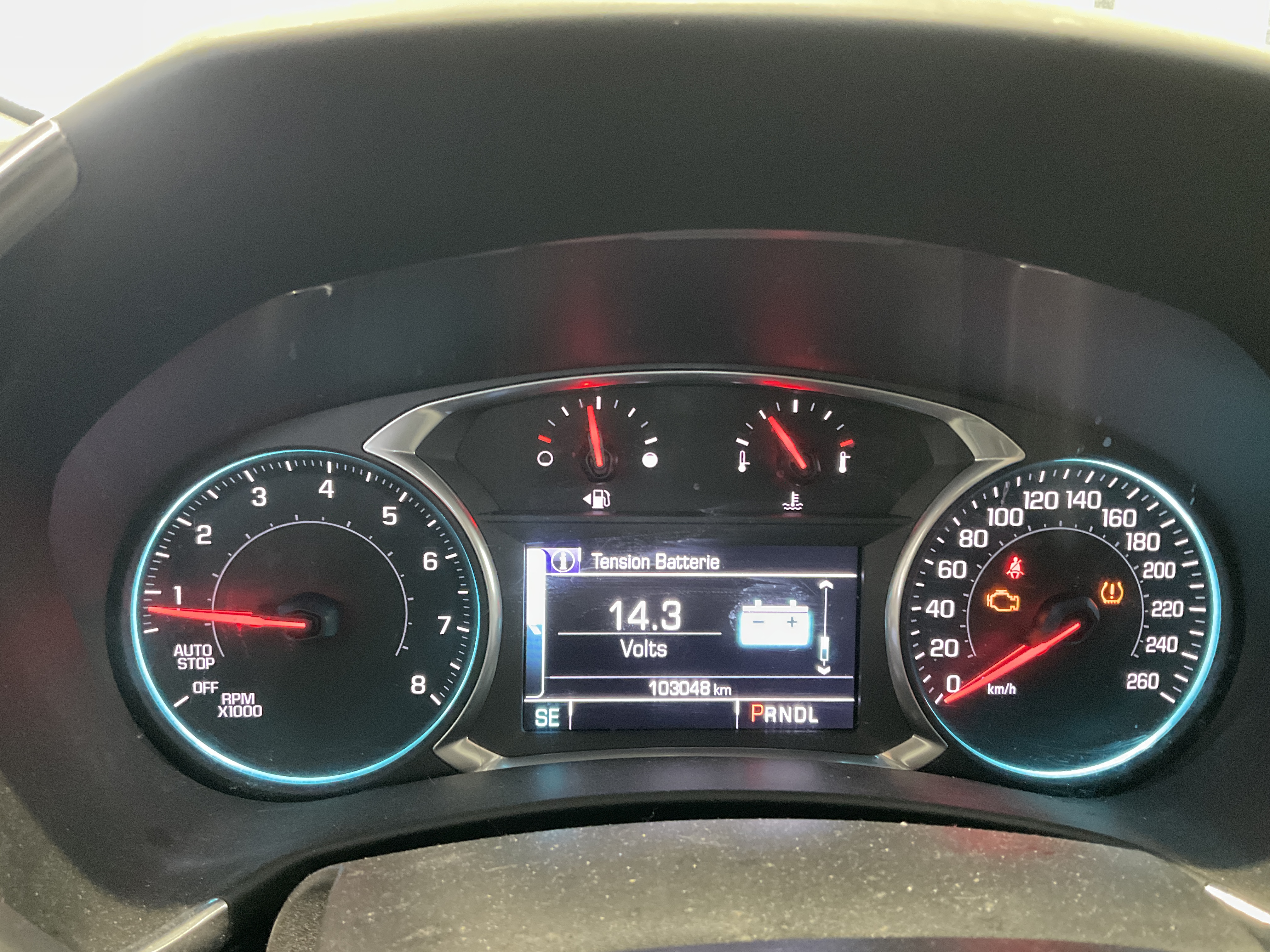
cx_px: 635
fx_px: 1064
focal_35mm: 29
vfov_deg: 48.2
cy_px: 476
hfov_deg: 61.7
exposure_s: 1/26
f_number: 1.8
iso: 400
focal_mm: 3
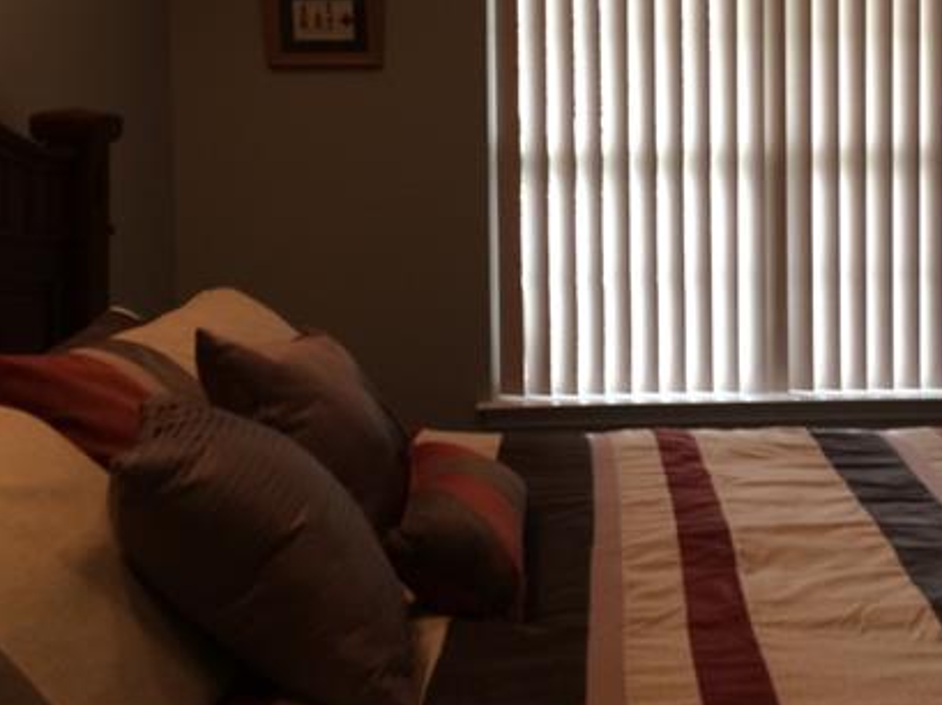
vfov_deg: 30.3
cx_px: 659
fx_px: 1278
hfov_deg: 39.8
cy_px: 180
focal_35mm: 47
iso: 40
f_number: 2.2
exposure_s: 1/30
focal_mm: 4.12
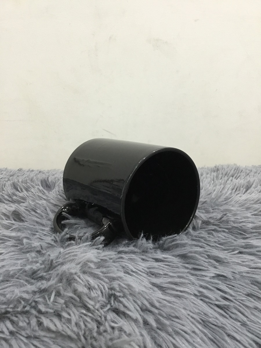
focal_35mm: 31
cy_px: 174
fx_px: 312
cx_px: 130
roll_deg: +1.3
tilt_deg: -15.2
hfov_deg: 45.4
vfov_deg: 58.4
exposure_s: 1/33
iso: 160
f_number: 2.4
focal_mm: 3.3
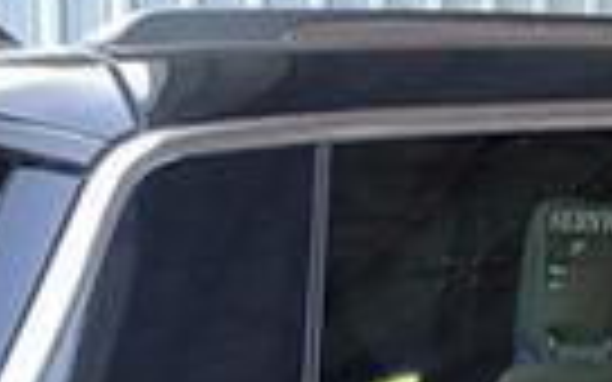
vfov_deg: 10.1
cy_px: 710
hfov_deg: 17.1
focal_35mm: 122
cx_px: 279
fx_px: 2035
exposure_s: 1/120
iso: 80
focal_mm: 3.3
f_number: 2.4
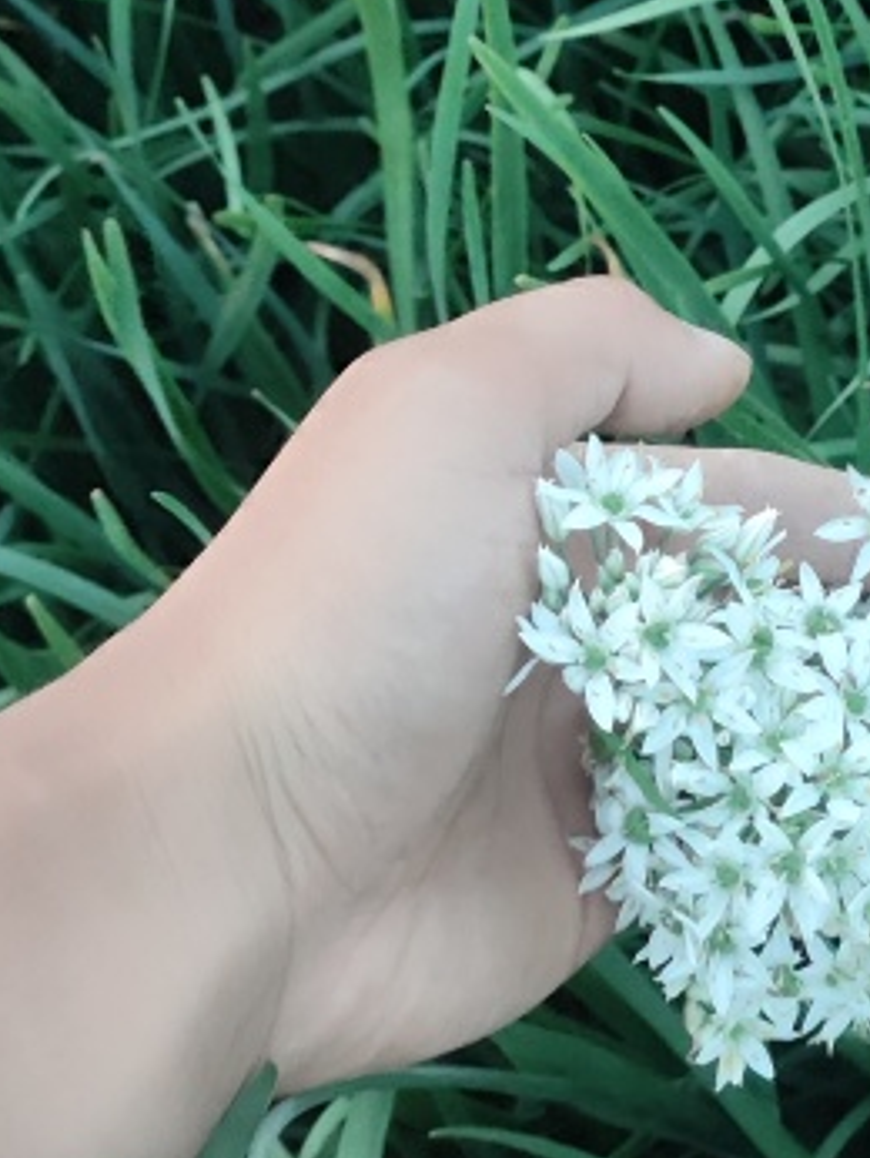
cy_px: 393
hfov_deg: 18.8
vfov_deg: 25.2
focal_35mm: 77
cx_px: 813
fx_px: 2577
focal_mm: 4.71
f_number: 1.79
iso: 1319
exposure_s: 1/100
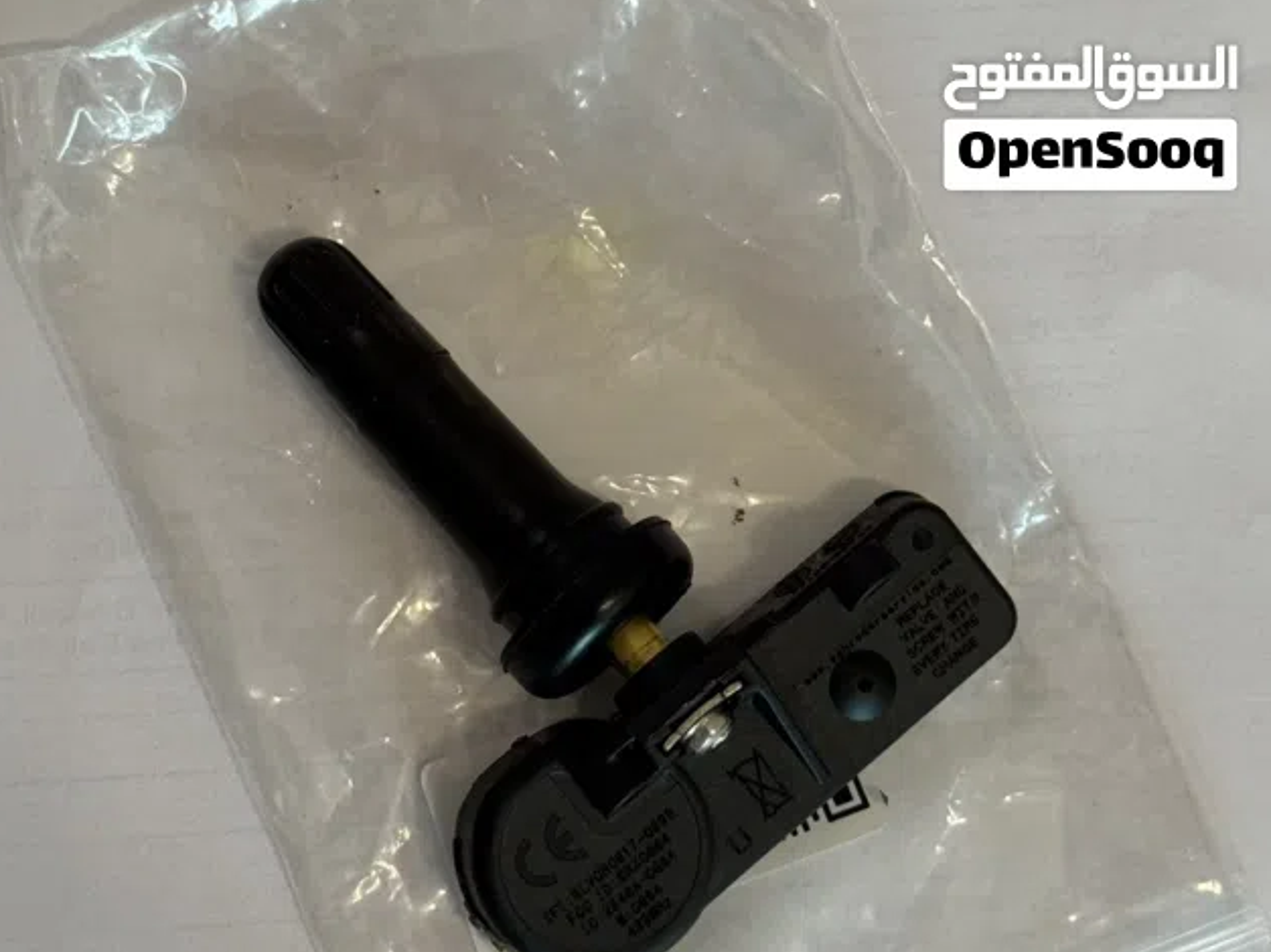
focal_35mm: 49
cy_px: 482
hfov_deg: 38.9
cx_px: 639
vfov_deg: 29.7
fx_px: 1799
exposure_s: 1/50
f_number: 1.78
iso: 100
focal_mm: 6.76
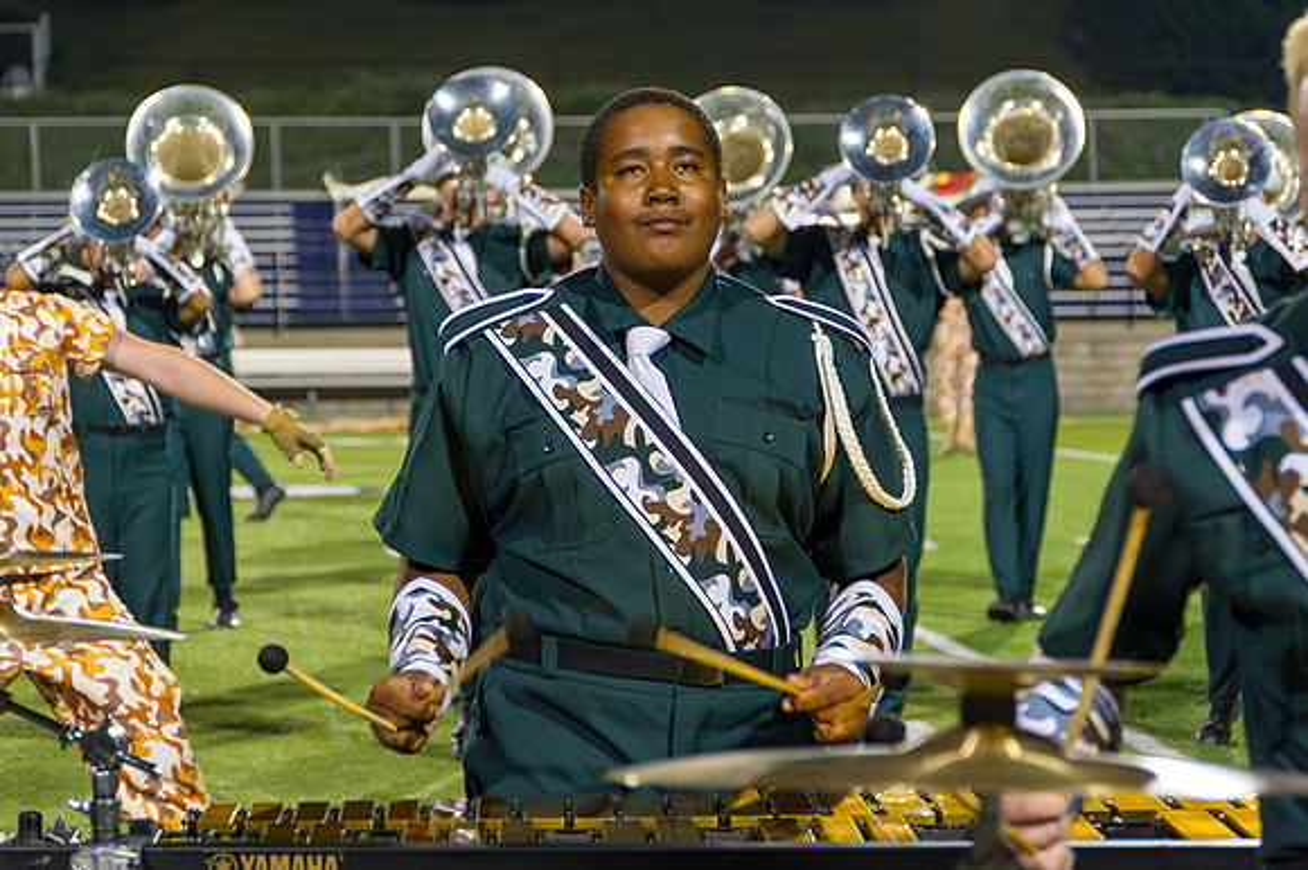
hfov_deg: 15.7
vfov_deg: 10.5
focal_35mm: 131
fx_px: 4747
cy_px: 314
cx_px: 652
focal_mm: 95
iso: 2200
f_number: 5.6
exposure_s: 1/160
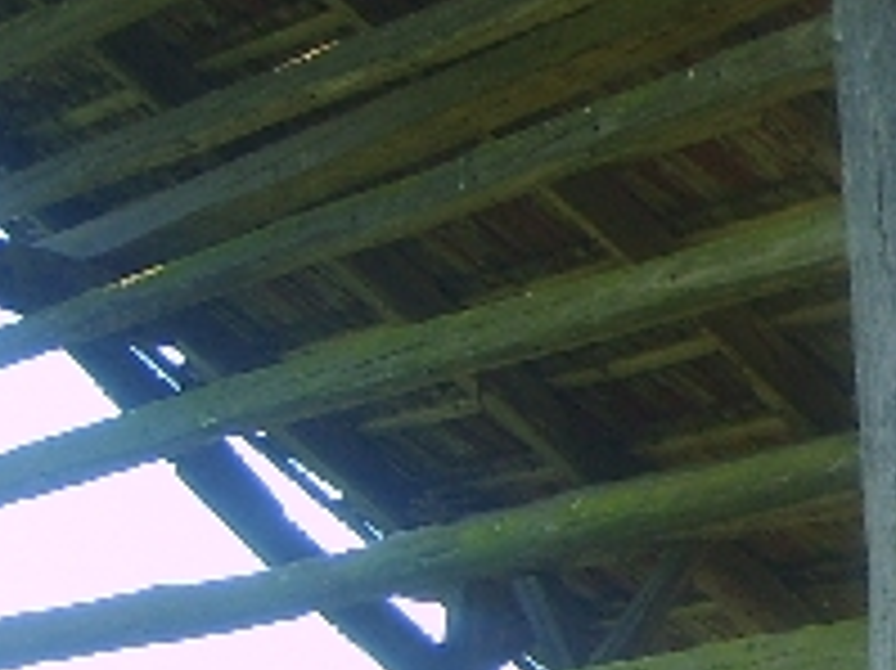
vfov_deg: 10.5
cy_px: 283
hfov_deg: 13.1
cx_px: 1436
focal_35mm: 141
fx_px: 3647
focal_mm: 5.8
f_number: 2.8
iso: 50
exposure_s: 1/90
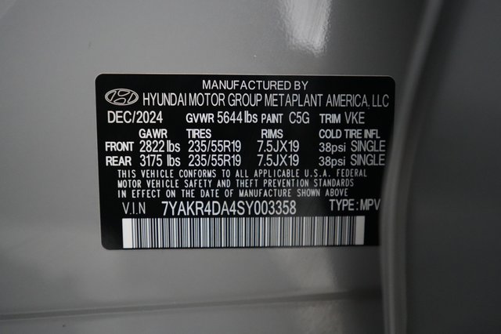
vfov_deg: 46.4
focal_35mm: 28
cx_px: 250
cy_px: 167
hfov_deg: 65.5
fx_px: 389
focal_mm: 28
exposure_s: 1/160
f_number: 2.8
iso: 10000
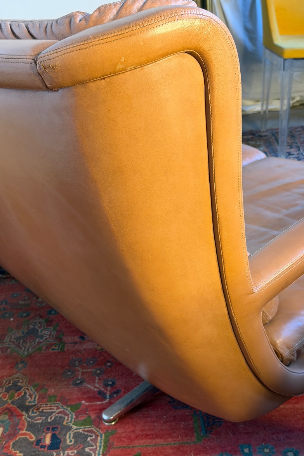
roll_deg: +5.3
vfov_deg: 38.9
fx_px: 646
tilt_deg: -23.3
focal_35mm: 51
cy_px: 232
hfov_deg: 26.5
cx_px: 141
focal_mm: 6.76
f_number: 1.78
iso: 160
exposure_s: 1/50
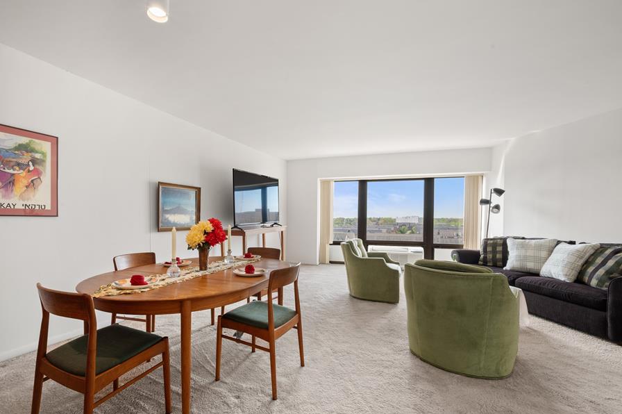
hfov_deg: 96.4
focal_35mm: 16
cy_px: 225
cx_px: 278
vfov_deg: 73.5
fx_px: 276
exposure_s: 1/2
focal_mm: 14
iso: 100
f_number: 11
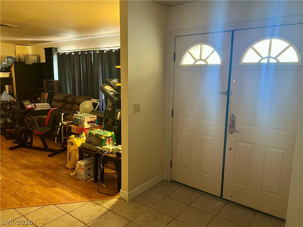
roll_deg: +0.5
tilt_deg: -11.5
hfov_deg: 67.3
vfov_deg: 53.0
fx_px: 227
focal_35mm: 26
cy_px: 114
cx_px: 152
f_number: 1.5
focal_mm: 5.7
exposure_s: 1/40
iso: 500
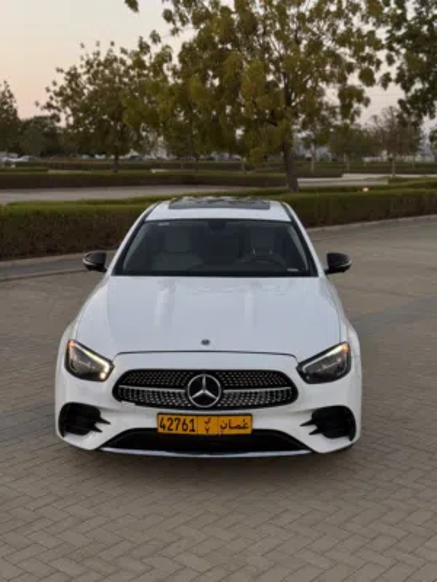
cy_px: 291
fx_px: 808
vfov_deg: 39.7
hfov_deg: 30.3
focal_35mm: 48
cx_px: 218
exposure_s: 1/278
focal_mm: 6.76
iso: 64
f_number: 1.78
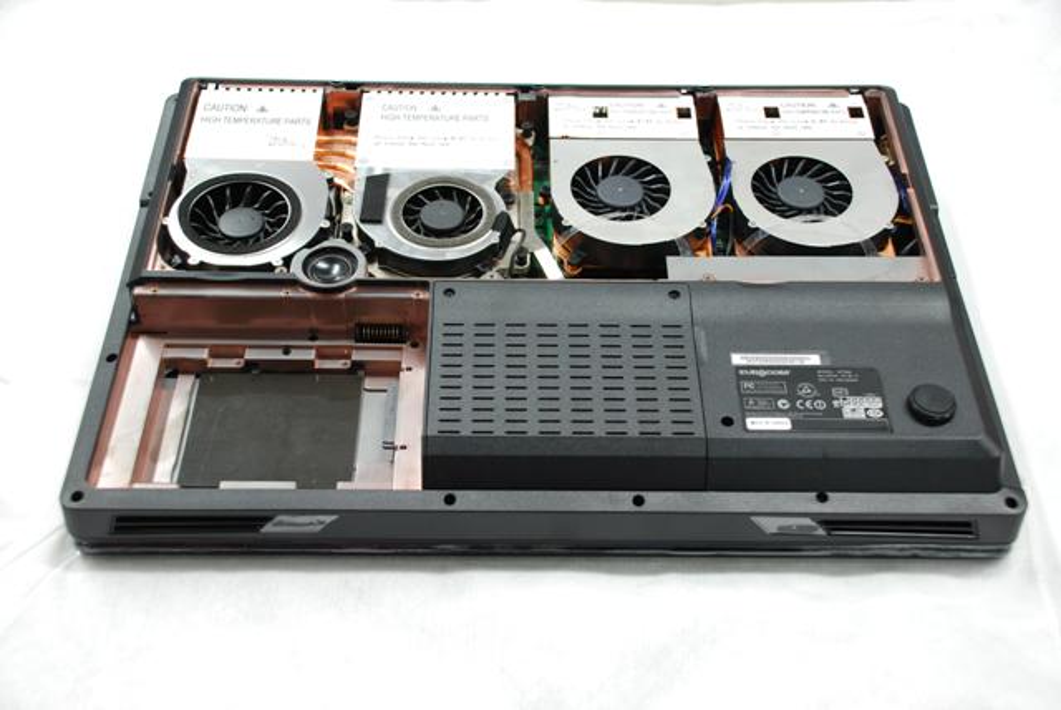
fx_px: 1372
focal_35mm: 46
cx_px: 530
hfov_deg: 42.3
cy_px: 355
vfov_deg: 29.0
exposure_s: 1/10
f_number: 4.2
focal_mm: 31
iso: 400
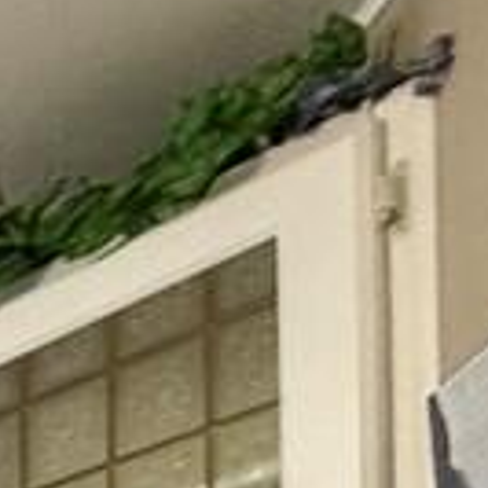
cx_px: -1306
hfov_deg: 9.1
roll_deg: -1.5
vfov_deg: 13.9
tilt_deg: +1.7
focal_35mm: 95
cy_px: 1115
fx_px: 1515
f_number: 2.2
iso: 200
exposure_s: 1/60
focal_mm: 2.22
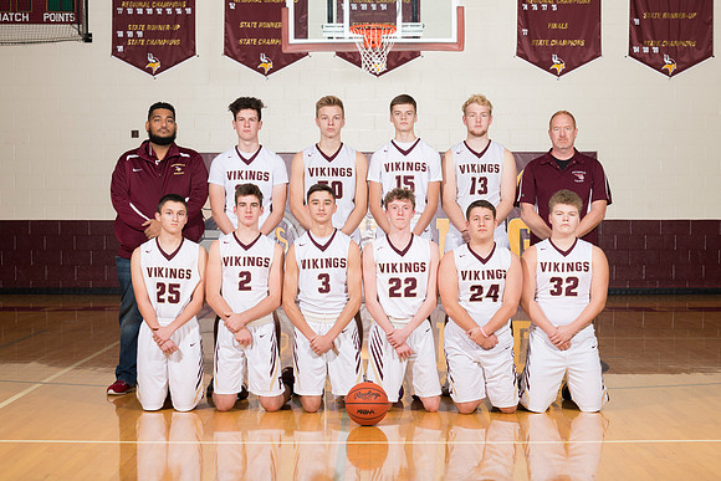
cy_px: 255
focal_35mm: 72
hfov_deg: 28.2
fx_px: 1434
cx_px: 356
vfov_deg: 19.0
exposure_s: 1/200
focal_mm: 66
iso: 320
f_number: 10
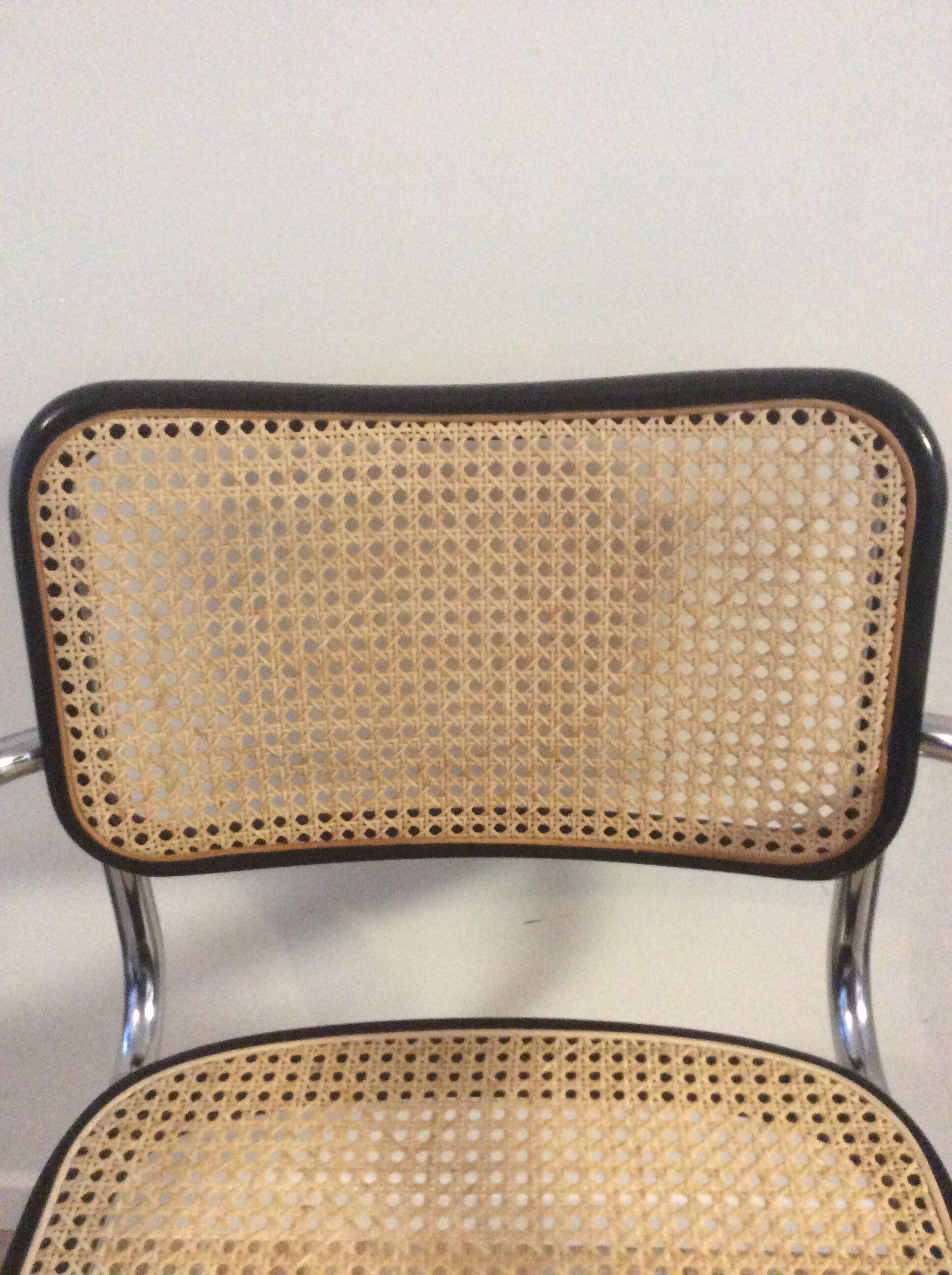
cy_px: 638
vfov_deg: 56.9
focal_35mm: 32
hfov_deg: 44.1
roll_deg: +3.0
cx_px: 476
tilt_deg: -30.6
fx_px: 1177
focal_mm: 3.3
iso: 400
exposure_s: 1/17
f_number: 2.4
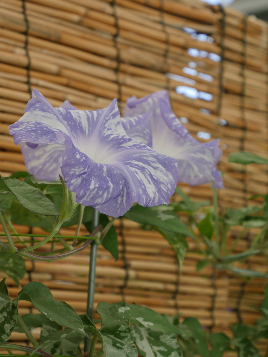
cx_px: 134
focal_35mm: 112
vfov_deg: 17.6
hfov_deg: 13.2
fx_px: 1156
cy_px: 178
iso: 200
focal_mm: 56
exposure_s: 1/125
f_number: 5.8
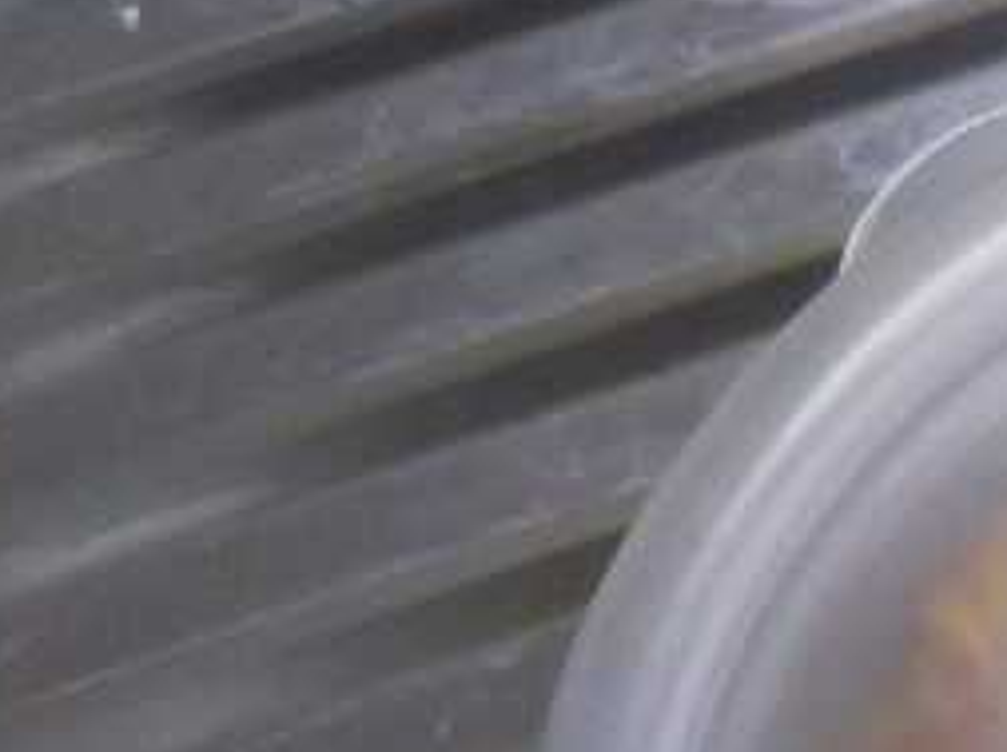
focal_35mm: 95
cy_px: 1034
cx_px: 1540
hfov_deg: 18.2
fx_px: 2760
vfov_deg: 14.7
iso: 125
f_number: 2.2
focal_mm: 4
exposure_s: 1/30
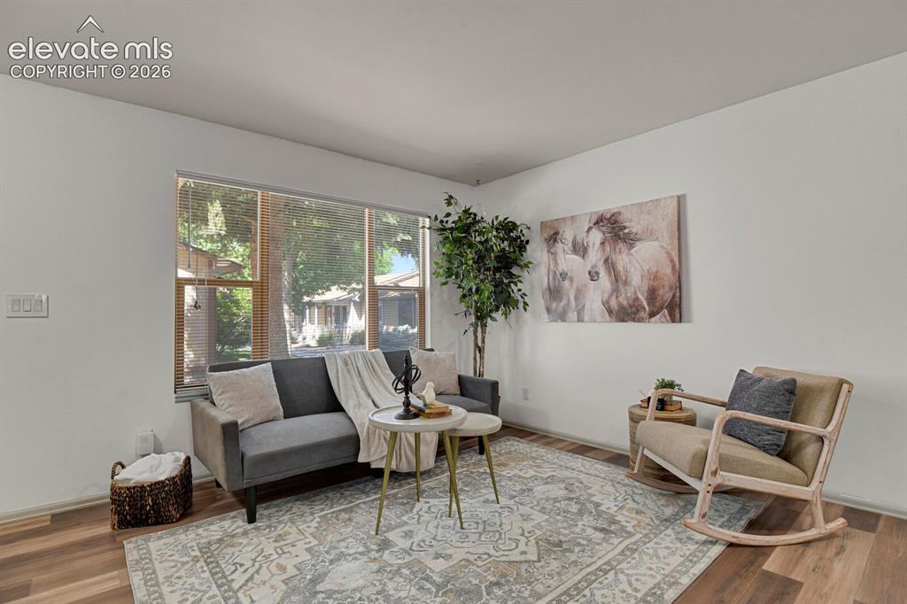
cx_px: 454
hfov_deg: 93.3
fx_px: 428
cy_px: 302
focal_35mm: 17
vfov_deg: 70.4
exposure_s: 1
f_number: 6.3
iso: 250
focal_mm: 17
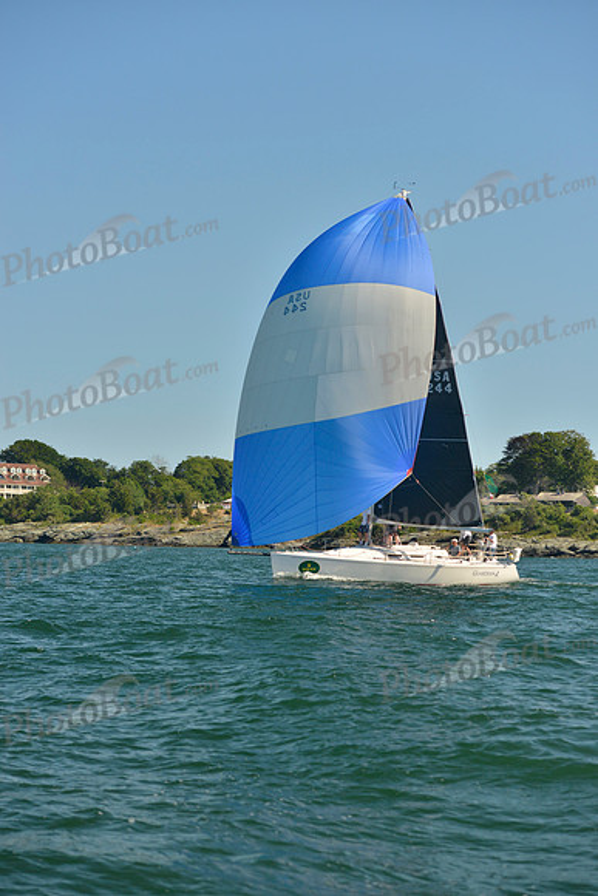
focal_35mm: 70
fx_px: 1743
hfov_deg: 19.5
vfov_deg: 28.8
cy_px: 448
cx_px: 299
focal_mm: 70
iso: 400
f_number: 5
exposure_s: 1/1250
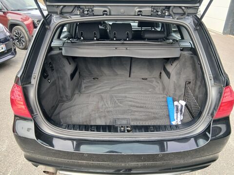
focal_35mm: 26
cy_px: 88
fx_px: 176
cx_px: 117
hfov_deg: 67.3
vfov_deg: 53.1
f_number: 1.8
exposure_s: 1/50
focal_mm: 3.98
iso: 25
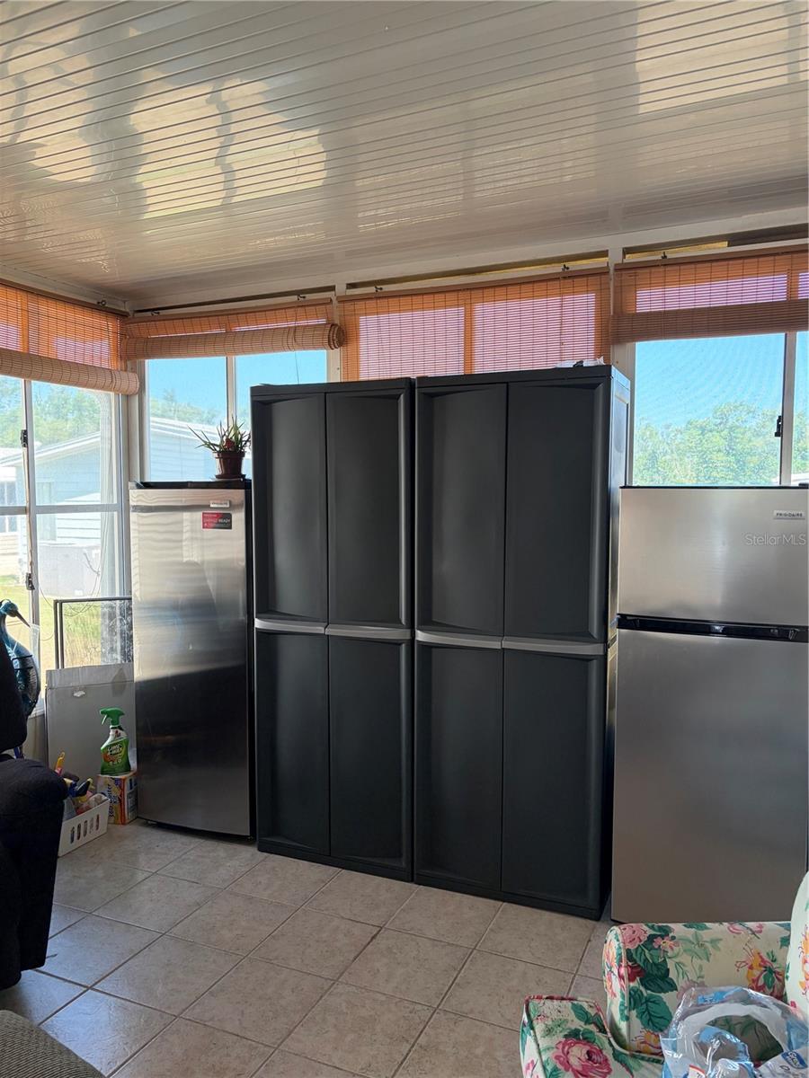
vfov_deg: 67.3
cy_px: 539
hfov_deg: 53.1
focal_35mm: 26
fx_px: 810
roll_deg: +0.3
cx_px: 404
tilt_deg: -4.1
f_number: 1.6
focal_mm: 5.96
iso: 125
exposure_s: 1/77
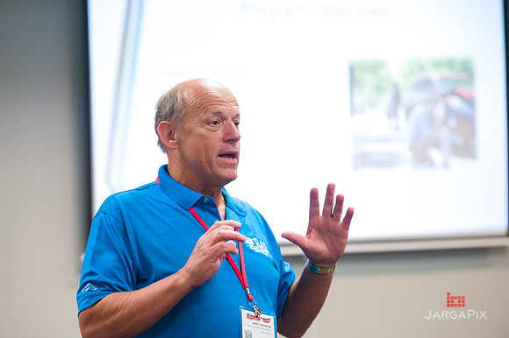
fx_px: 1837
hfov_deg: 15.8
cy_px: 169
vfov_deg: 10.5
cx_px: 254
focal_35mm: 130
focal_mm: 130
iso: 3200
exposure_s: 1/125
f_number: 3.2
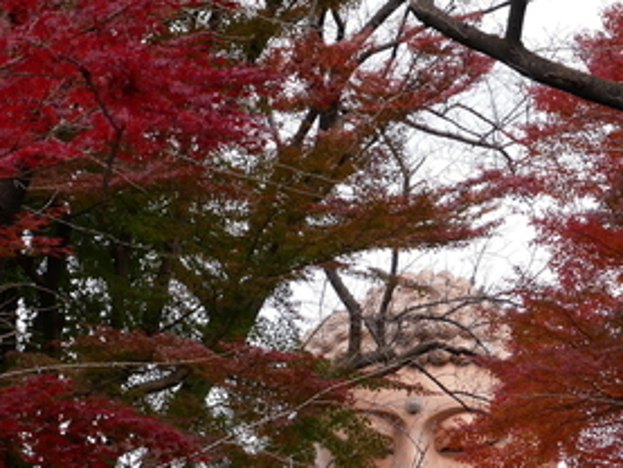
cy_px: 408
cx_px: 391
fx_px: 3817
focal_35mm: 212
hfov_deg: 9.3
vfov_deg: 7.0
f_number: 5.6
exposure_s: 1/250
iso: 200
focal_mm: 49
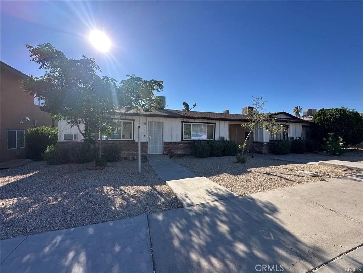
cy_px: 136
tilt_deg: -1.3
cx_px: 182
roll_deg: -1.1
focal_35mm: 14
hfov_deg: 102.1
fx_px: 147
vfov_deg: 85.7
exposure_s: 1/1618
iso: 40
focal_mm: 2.22
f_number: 2.2
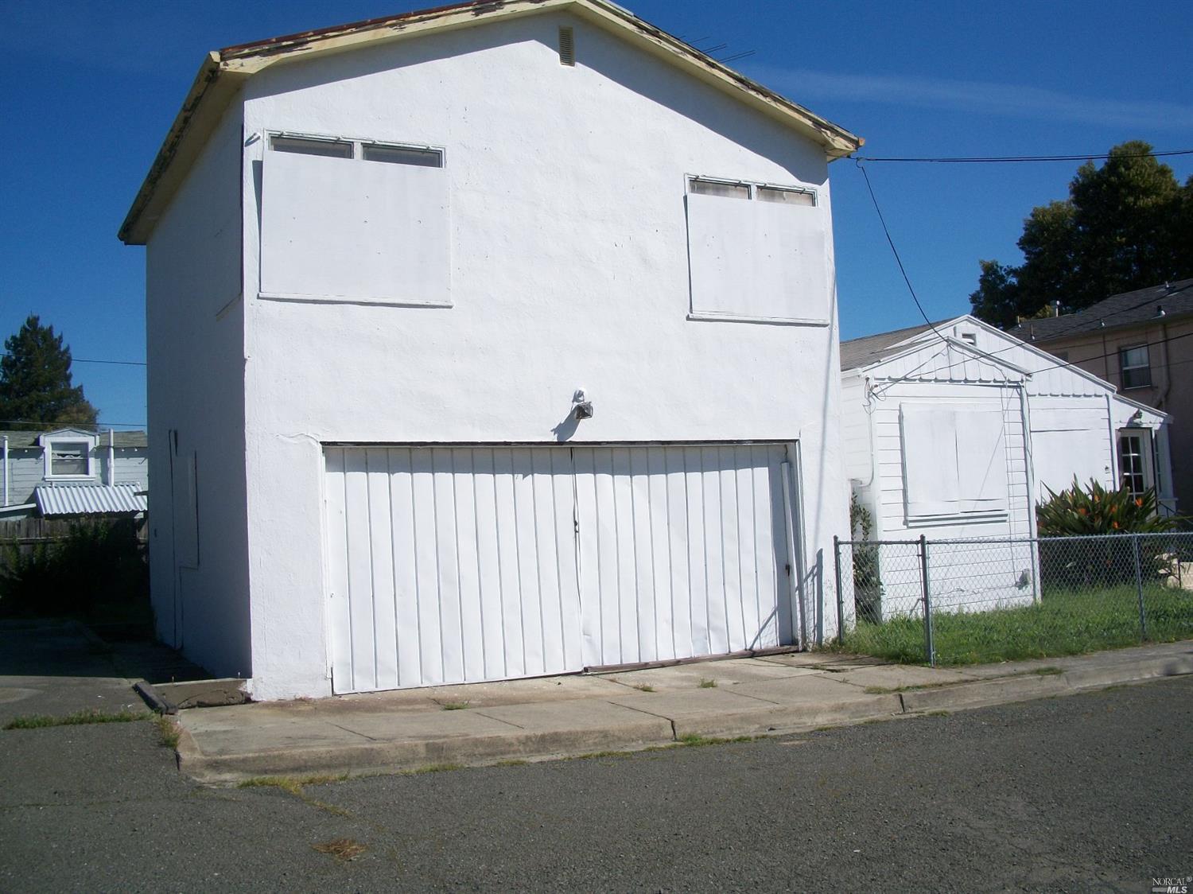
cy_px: 447
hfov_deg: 52.6
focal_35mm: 35
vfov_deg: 40.7
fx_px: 1206
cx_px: 596
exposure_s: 1/640
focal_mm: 6.3
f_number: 5.6
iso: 80
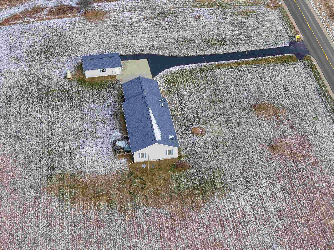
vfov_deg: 21.0
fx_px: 675
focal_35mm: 70
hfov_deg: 27.8
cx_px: 167
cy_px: 125
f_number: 2.8
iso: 100
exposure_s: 1/320
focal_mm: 19.35
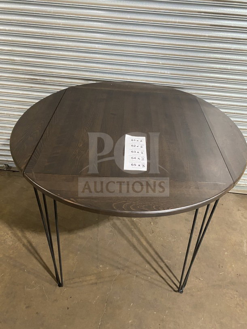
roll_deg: -4.2
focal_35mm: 26
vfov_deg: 67.3
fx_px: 247
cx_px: 124
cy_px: 164
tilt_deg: -37.0
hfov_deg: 53.1
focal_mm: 4.25
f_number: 1.8
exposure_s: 1/51
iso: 500
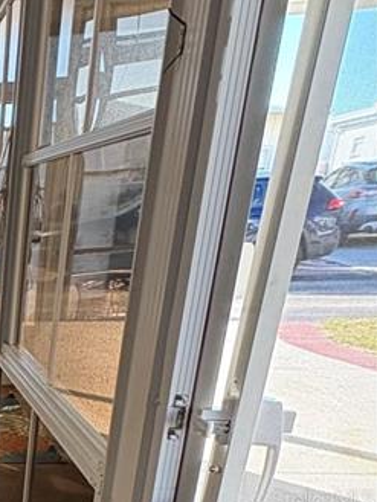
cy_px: 499
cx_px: -307
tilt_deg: -21.2
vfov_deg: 34.2
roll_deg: +3.6
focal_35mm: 51
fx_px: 740
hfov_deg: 20.2
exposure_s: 1/99
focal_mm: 2.22
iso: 125
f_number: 2.2
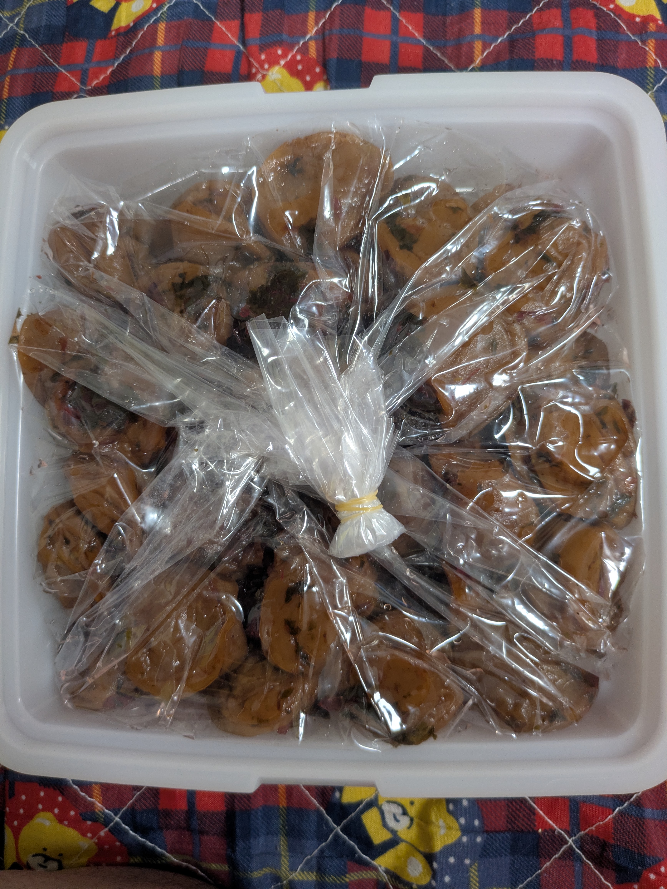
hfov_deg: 54.9
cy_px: 444
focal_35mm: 25
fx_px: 642
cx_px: 334
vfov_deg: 69.4
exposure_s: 1/25
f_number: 1.89
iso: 283
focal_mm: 5.43
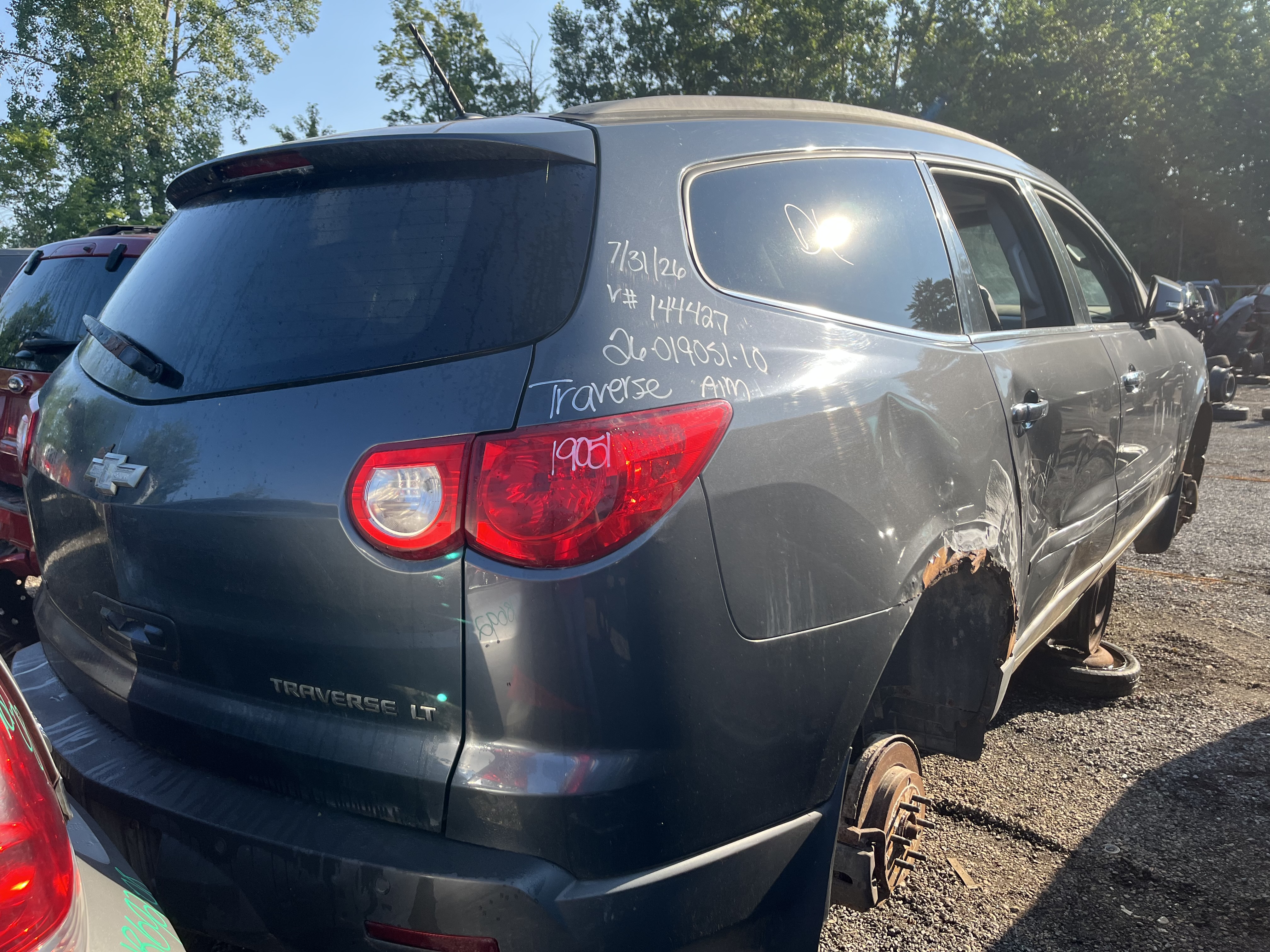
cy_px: 476
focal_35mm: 26
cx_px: 635
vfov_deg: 53.1
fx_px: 954
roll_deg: +0.3
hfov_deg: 67.3
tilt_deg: -10.1
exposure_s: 1/1075
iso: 50
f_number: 1.6
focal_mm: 5.1
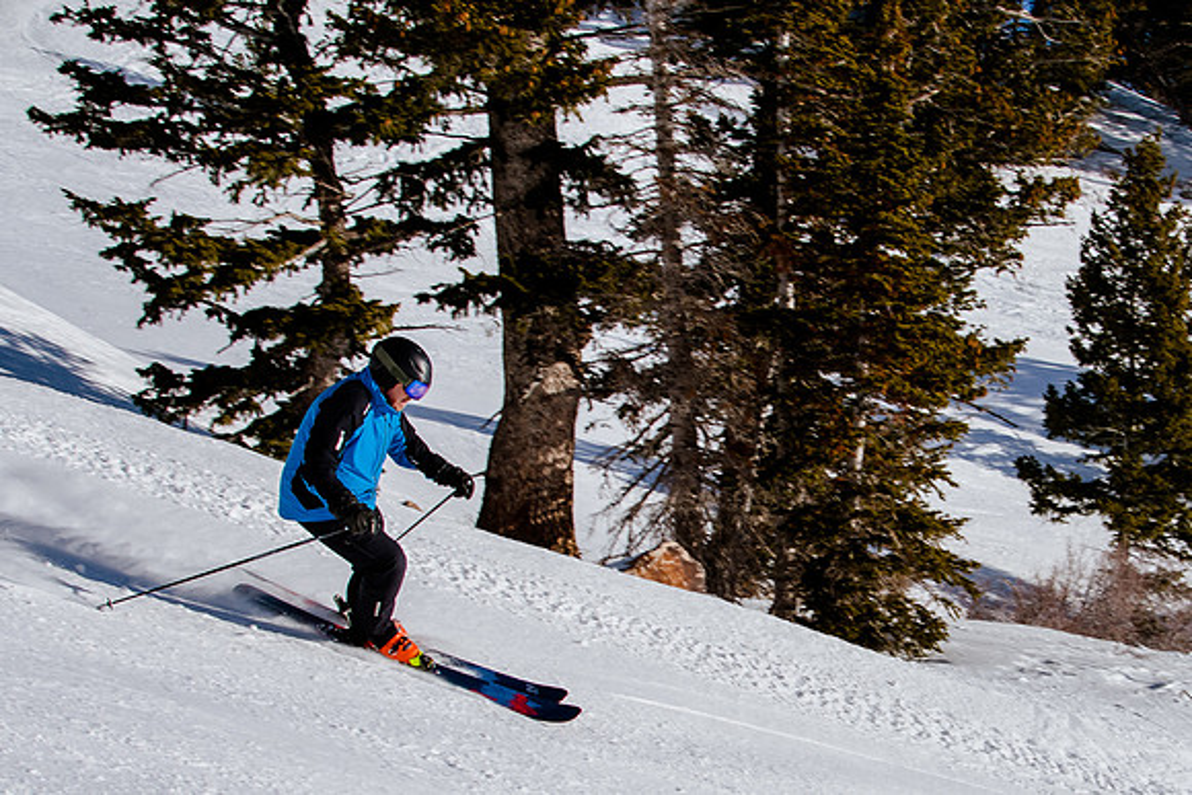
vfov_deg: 18.1
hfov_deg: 26.7
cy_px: 549
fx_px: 2482
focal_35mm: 75
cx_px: 874
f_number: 8
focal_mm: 30
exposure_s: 1/1000
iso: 160
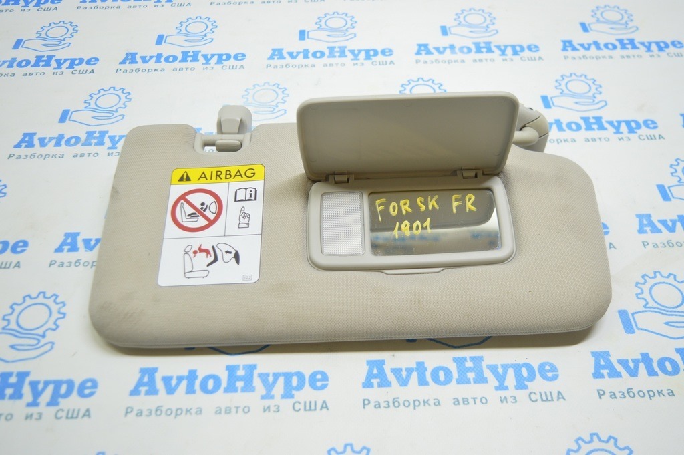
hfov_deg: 53.2
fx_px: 683
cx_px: 342
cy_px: 228
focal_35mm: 36
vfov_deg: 36.8
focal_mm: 24
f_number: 4
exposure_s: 1/40
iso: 400
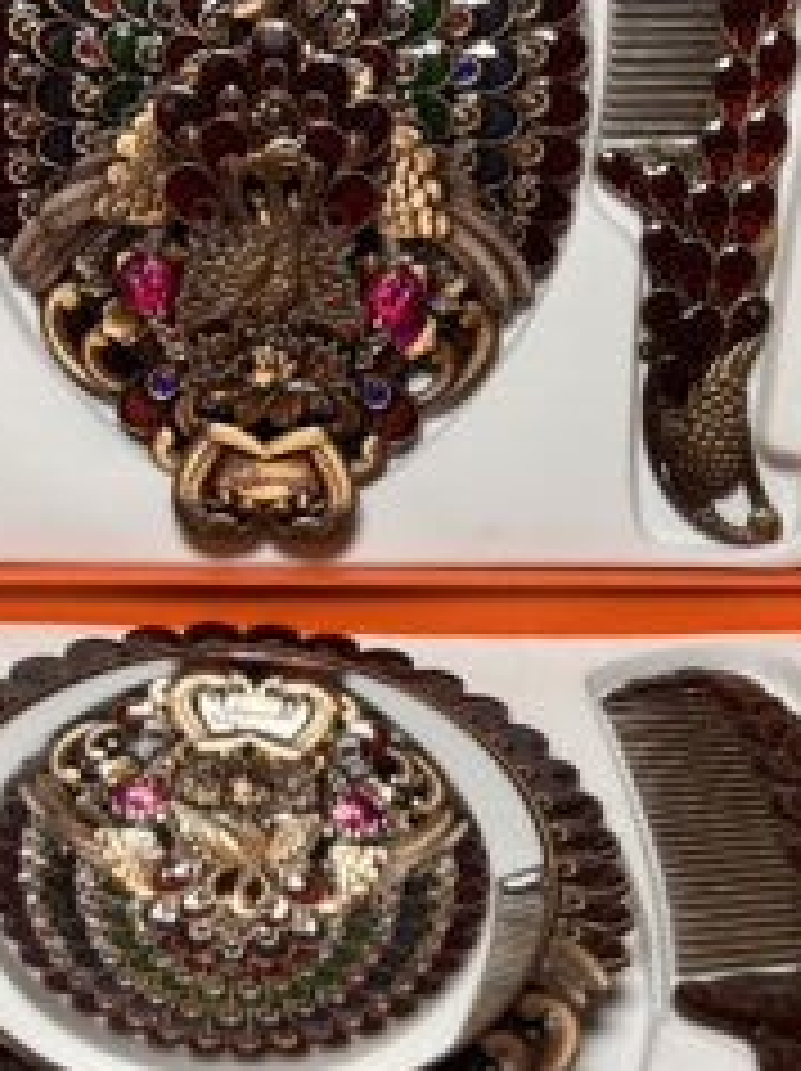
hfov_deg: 28.5
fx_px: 1576
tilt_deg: -28.7
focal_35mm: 51
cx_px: 396
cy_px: 556
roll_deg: -2.3
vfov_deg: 37.5
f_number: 1.5
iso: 40
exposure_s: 1/100
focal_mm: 5.7
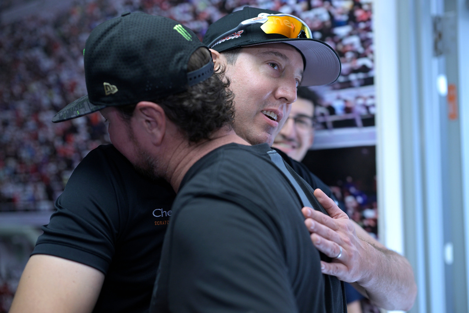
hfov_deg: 39.6
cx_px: 234
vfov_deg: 27.0
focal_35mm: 50
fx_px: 651
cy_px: 156
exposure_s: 1/200
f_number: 2
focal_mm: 50
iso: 640
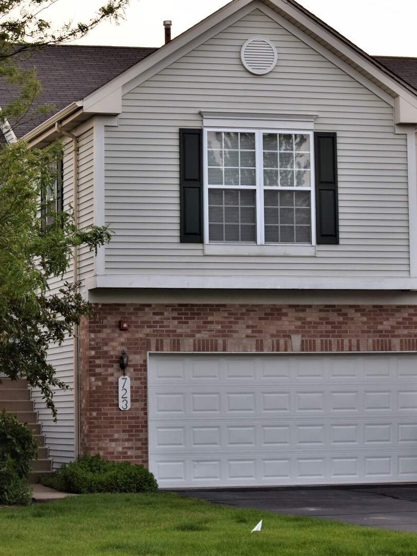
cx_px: 99
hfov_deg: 12.3
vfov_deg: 16.5
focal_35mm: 120
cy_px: 277
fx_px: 1923
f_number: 8
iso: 250
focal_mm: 55
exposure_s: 1/60
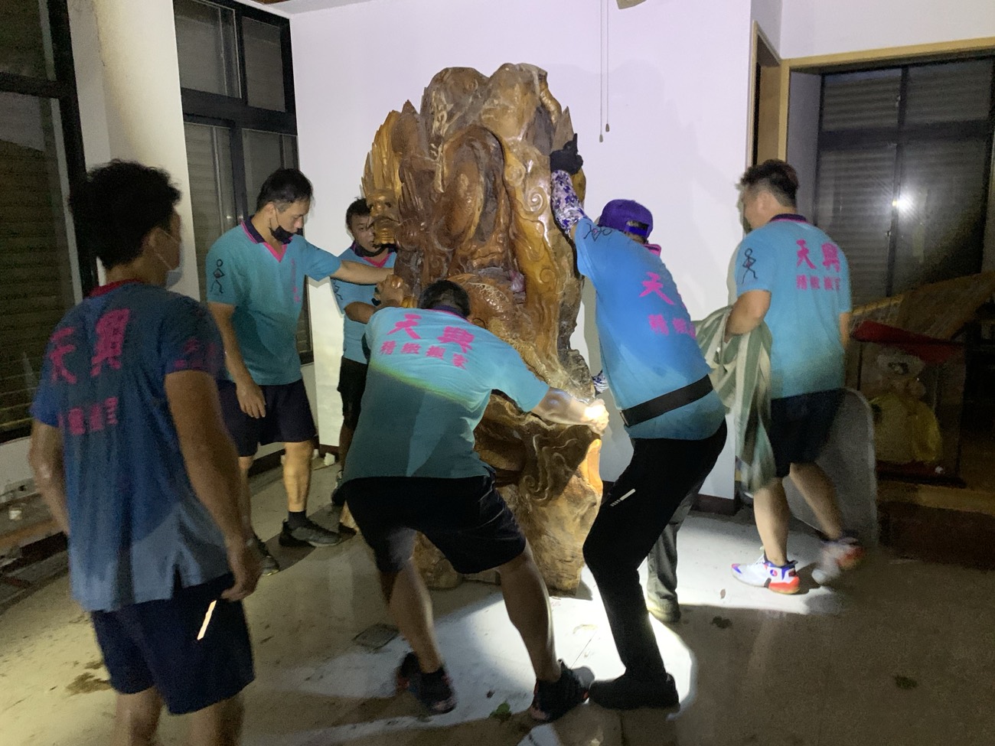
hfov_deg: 67.3
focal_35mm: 26
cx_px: 498
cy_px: 373
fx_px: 747
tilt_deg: -9.0
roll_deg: +1.7
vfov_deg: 53.1
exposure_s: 1/30
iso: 800
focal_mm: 4.25
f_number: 1.8
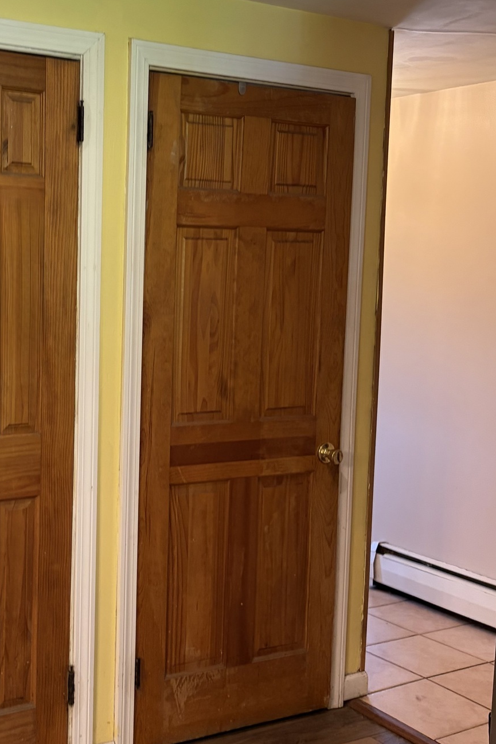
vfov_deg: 41.1
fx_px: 992
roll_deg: -2.0
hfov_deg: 27.6
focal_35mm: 48
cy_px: 354
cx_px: 116
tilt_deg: -6.5
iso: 250
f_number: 1.6
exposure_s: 1/60
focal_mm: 5.96
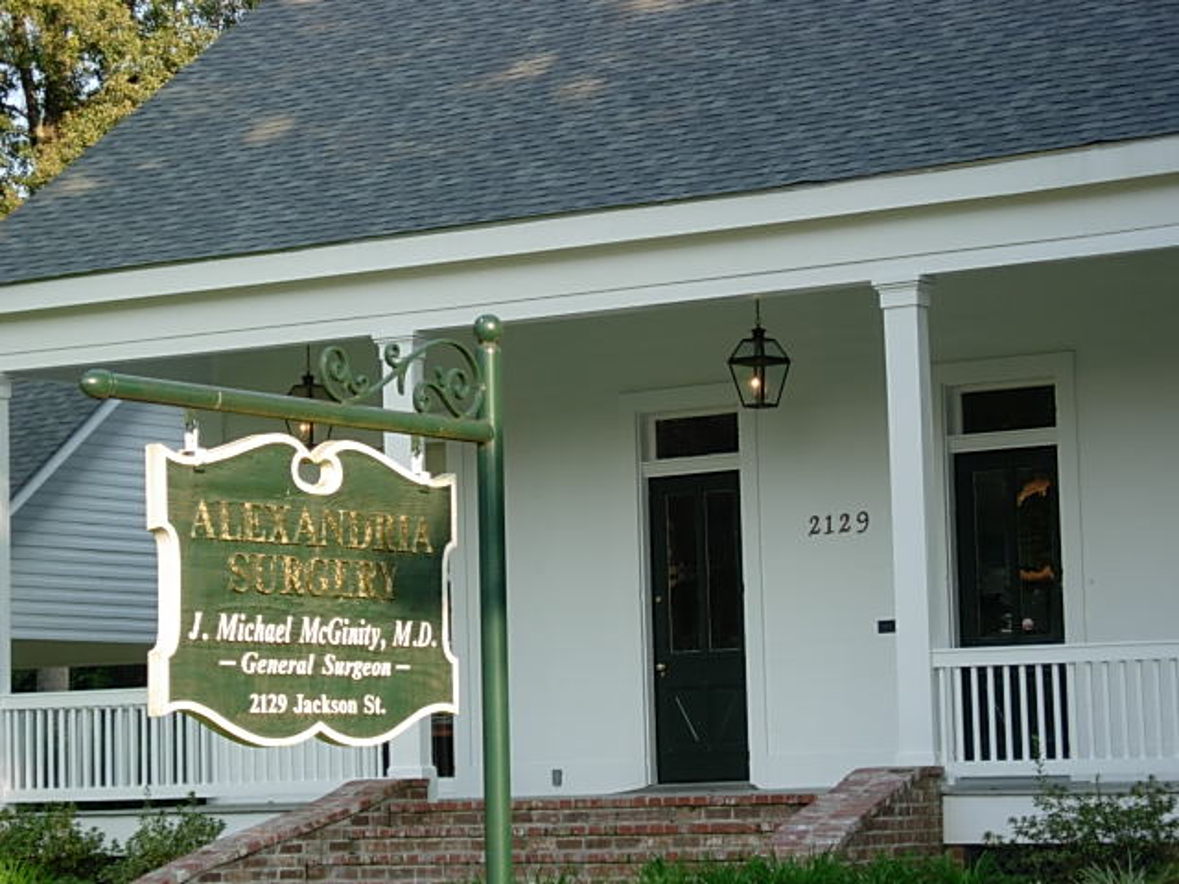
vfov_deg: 13.1
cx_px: 590
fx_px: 3849
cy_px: 442
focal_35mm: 113
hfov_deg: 17.4
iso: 64
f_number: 4.9
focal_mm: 23.4
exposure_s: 1/140
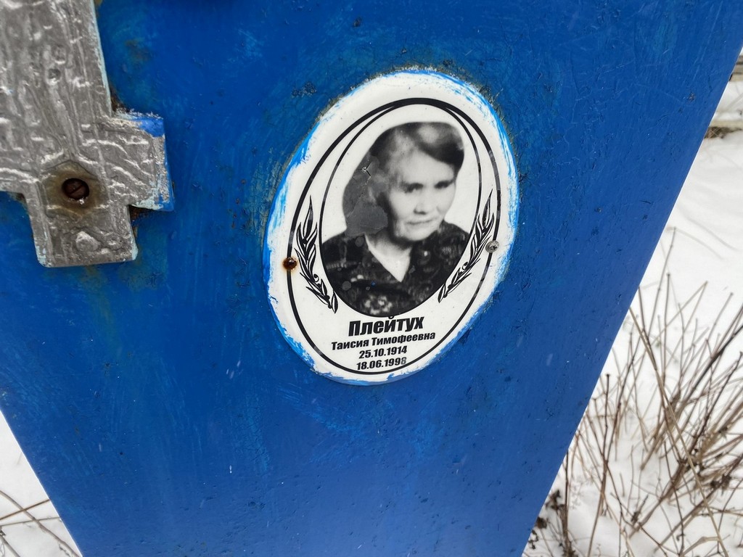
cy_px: 278
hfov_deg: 67.3
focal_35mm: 26
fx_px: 558
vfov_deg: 53.1
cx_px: 372
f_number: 1.8
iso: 32
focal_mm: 4.25
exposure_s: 1/214
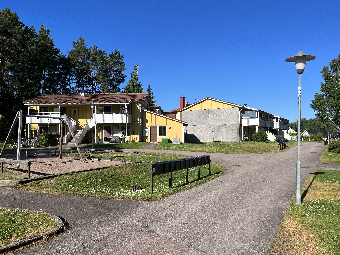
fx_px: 255
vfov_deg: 53.1
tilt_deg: +2.5
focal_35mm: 26
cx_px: 170
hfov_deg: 67.3
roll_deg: +0.5
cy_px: 128
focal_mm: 5.1
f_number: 1.6
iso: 50
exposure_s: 1/3876
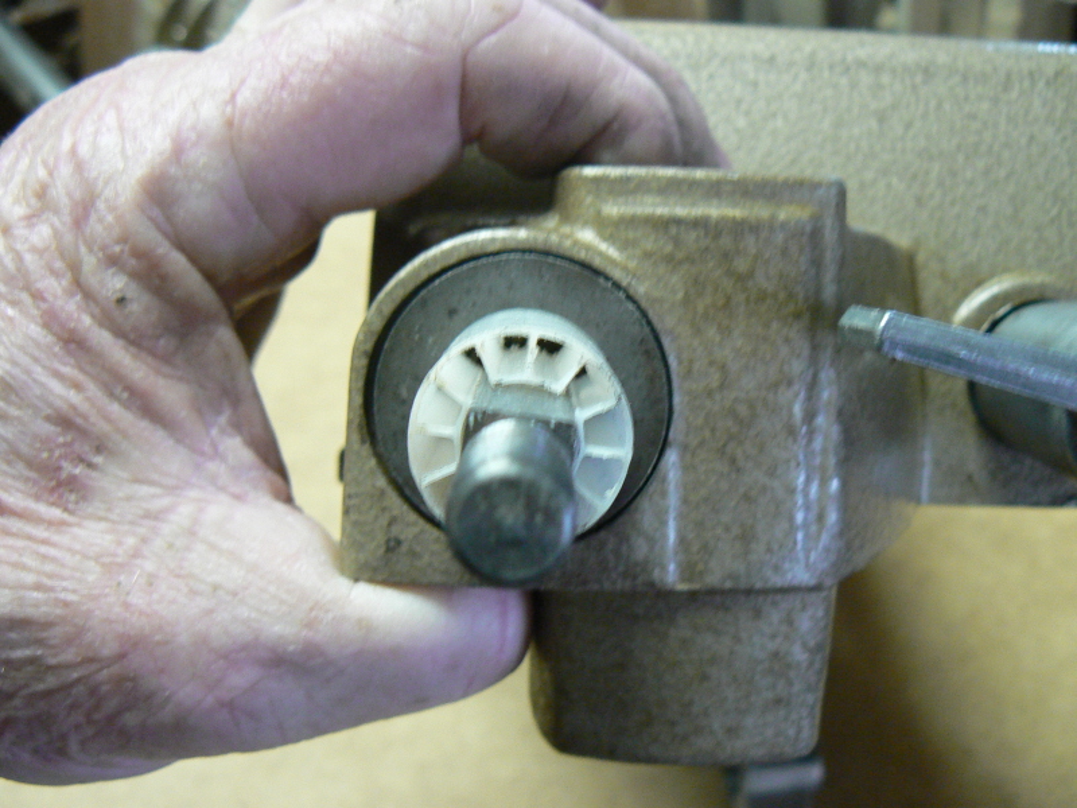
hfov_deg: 51.4
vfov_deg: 39.7
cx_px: 538
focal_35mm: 36
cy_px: 404
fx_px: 1120
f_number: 2.8
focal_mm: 6
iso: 200
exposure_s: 1/8
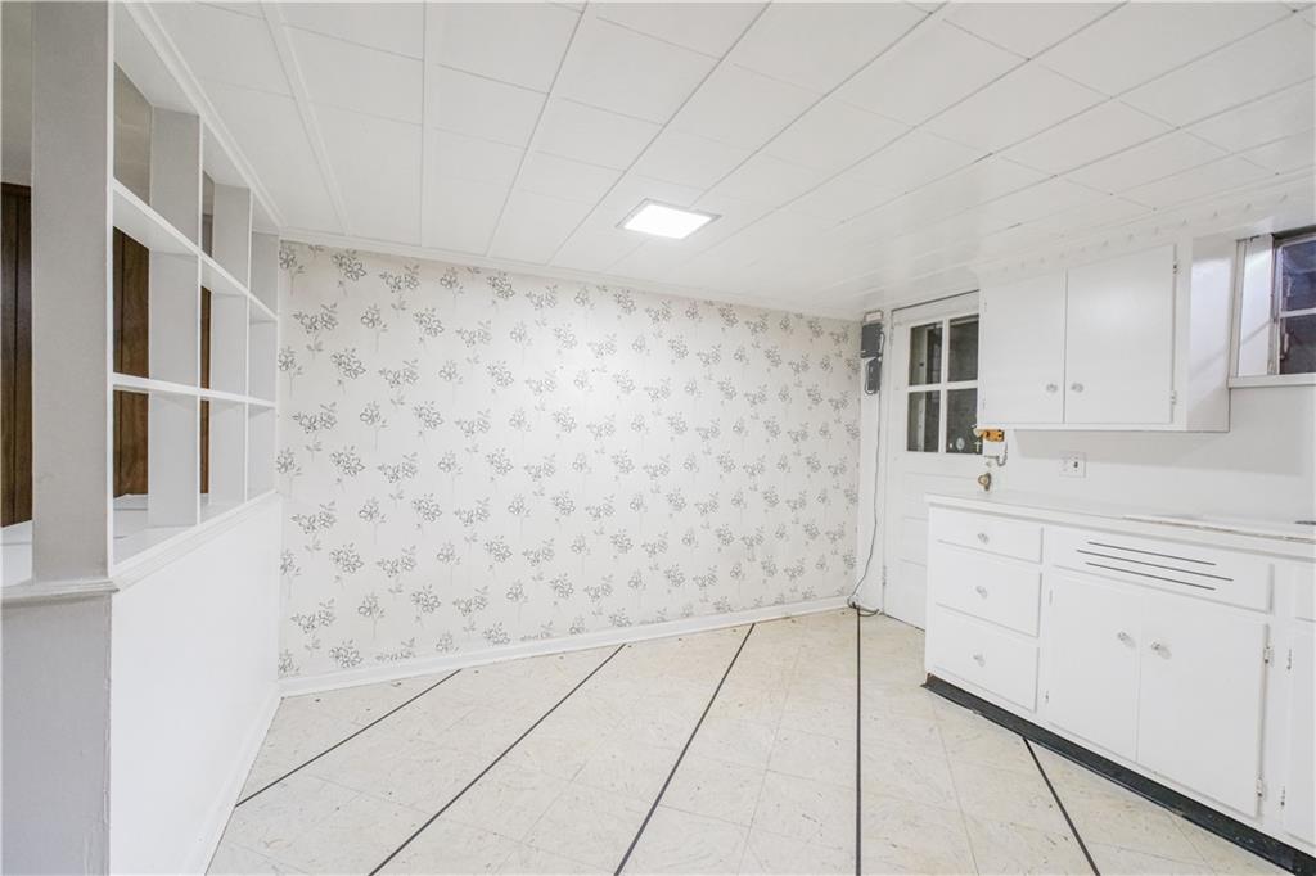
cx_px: 658
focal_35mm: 15
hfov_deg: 100.4
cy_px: 438
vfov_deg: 77.3
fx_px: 548
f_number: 5
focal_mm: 10
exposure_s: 1/60
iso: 2000
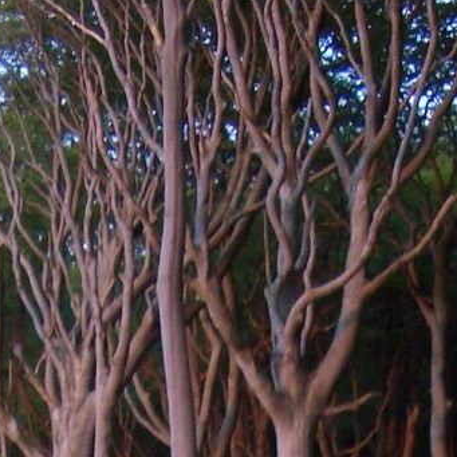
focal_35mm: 145
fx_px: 2166
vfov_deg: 11.3
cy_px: 791
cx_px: -15
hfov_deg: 11.9
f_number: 2.6
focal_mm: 5.8
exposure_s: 1/60
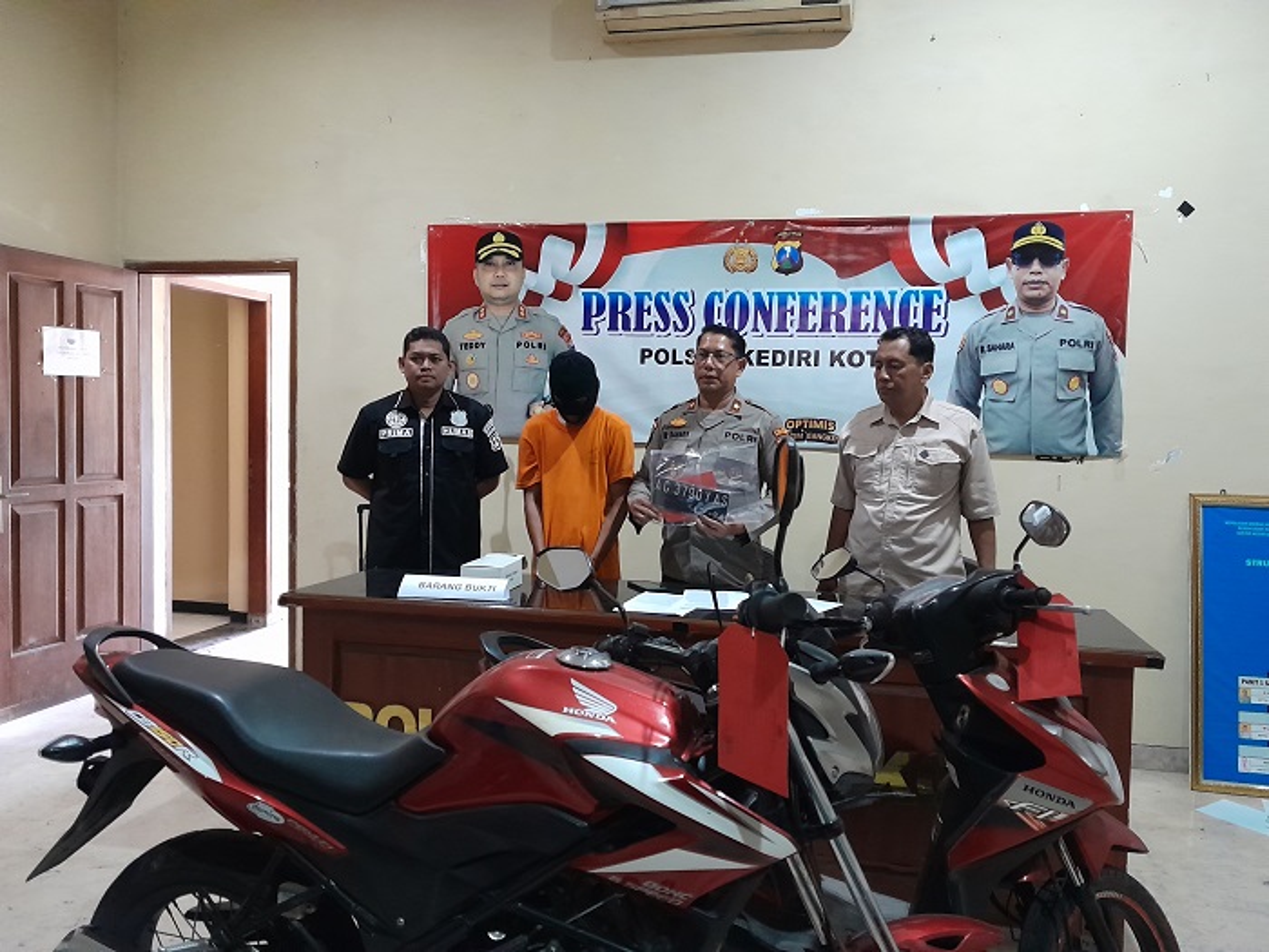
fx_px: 990
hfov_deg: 65.3
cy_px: 476
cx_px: 634
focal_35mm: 27
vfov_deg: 51.4
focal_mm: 4
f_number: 1.8
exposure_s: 1/25
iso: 800
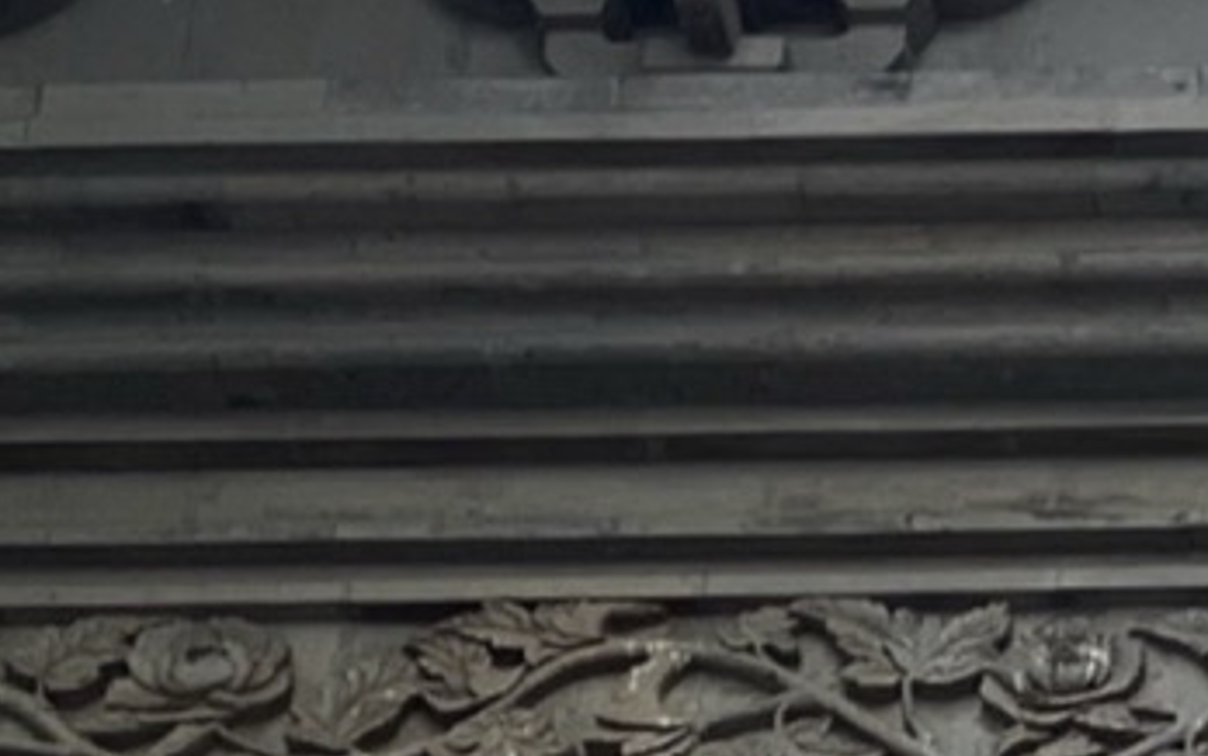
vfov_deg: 7.0
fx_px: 5337
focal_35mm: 162
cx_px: 2111
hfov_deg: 12.0
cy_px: 2549
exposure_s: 1/304
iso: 50
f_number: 1.6
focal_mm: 5.1
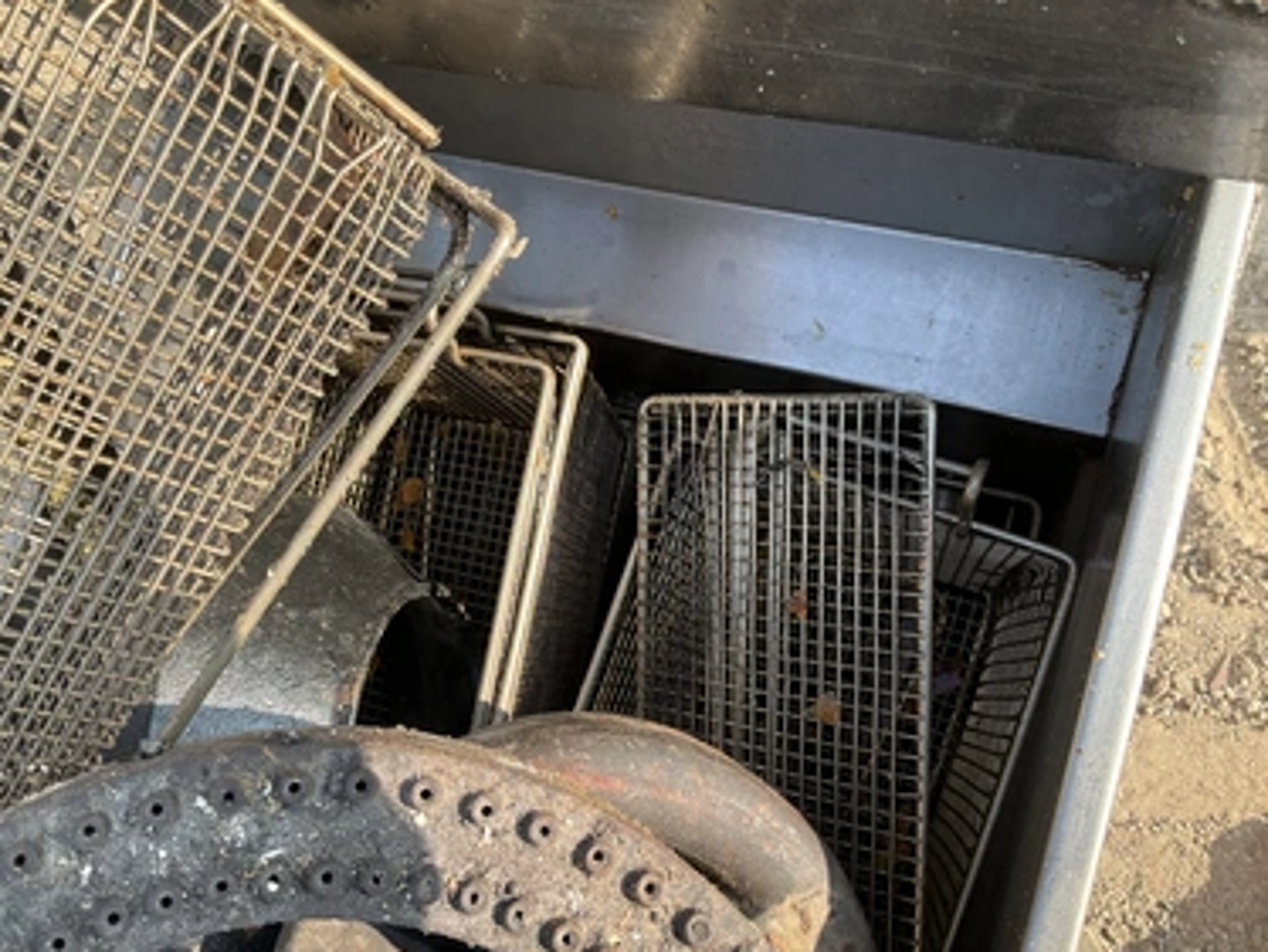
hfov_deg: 58.3
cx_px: 597
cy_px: 471
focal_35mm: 31
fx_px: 1136
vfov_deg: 45.5
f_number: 1.8
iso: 25
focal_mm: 3
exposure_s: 1/251
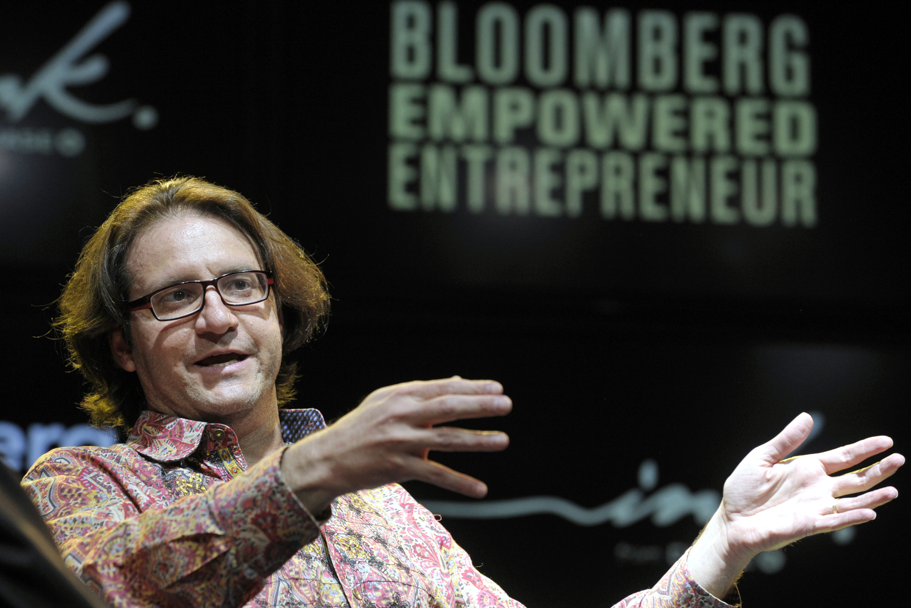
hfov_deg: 15.2
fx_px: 3416
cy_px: 304
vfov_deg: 10.2
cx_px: 456
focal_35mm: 135
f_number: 4.5
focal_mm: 135
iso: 1000
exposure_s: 1/320
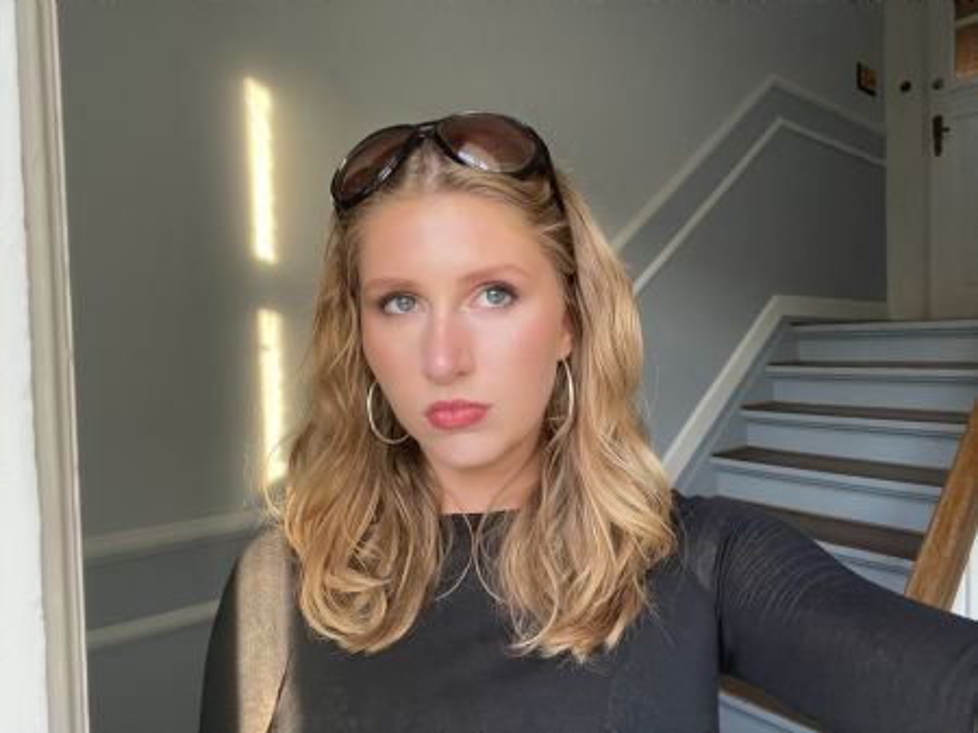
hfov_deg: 74.0
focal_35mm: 23
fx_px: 649
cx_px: 489
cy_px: 366
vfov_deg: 58.8
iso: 100
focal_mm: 2.71
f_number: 2.2
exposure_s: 1/94
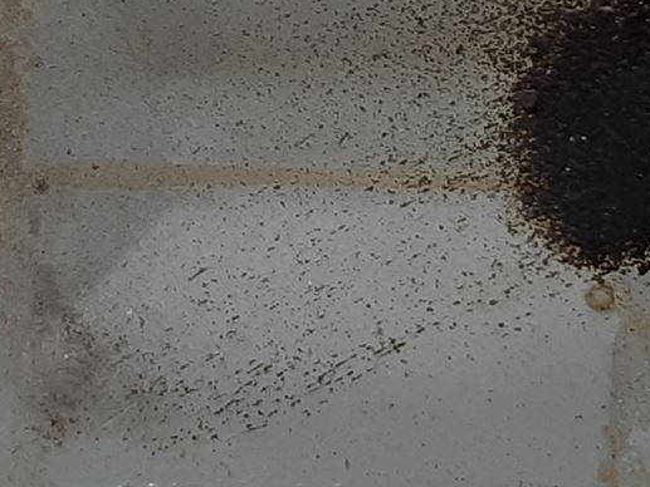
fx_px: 1935
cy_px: 136
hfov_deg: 19.1
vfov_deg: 14.3
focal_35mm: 103
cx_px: 392
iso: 50
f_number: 1.7
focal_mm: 3.93
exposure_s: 1/50
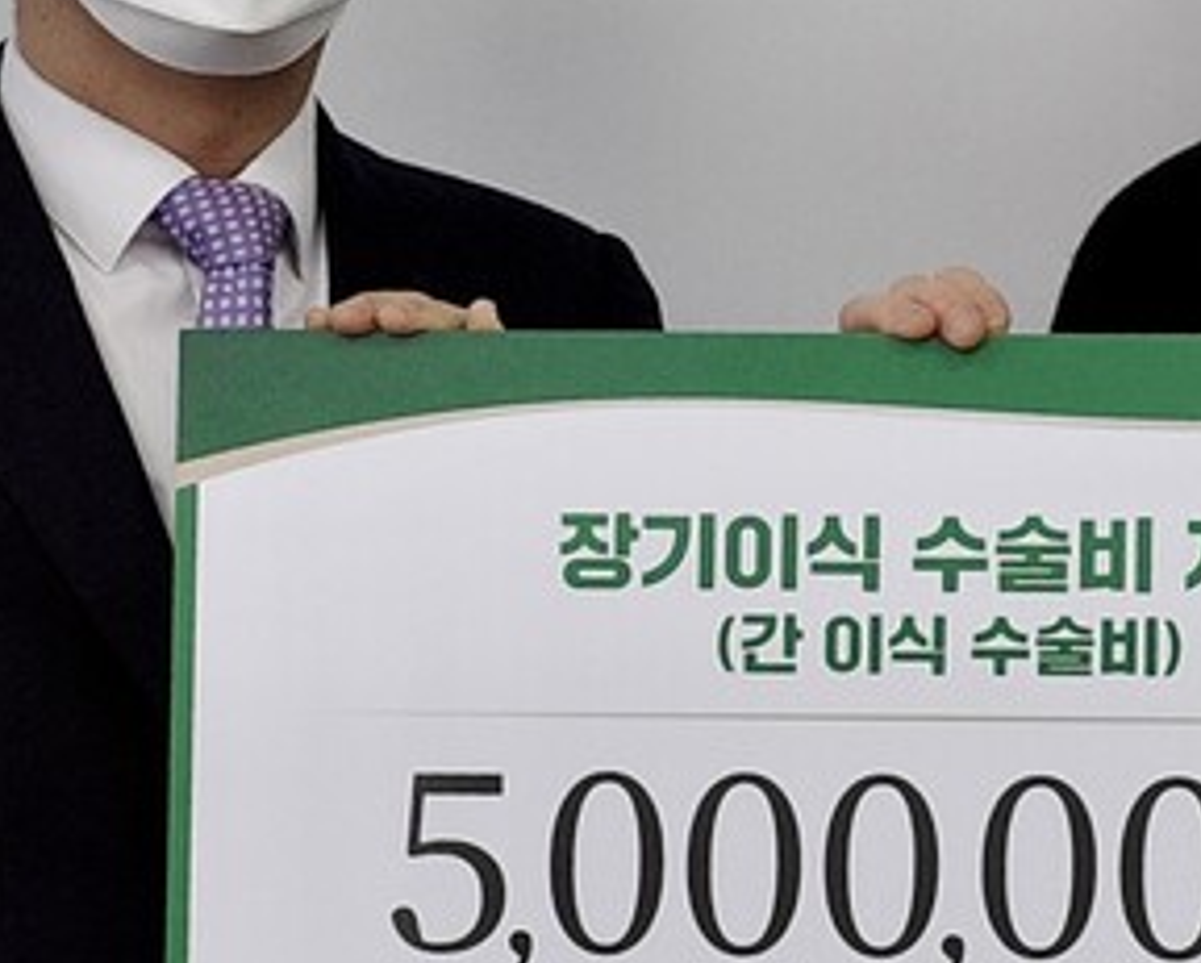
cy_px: 438
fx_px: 7899
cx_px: 909
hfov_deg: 8.7
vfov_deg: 7.0
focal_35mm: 222
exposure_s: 1/100
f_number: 2.8
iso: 100
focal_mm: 26
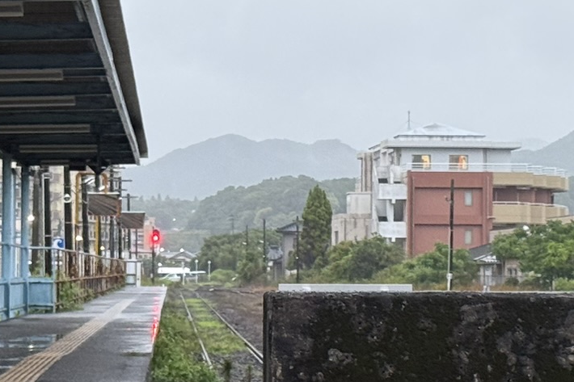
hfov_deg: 14.3
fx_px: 2295
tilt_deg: +0.6
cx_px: 303
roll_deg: -0.7
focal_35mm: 144
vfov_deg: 9.5
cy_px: 258
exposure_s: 1/60
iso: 160
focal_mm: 6.76
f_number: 1.78
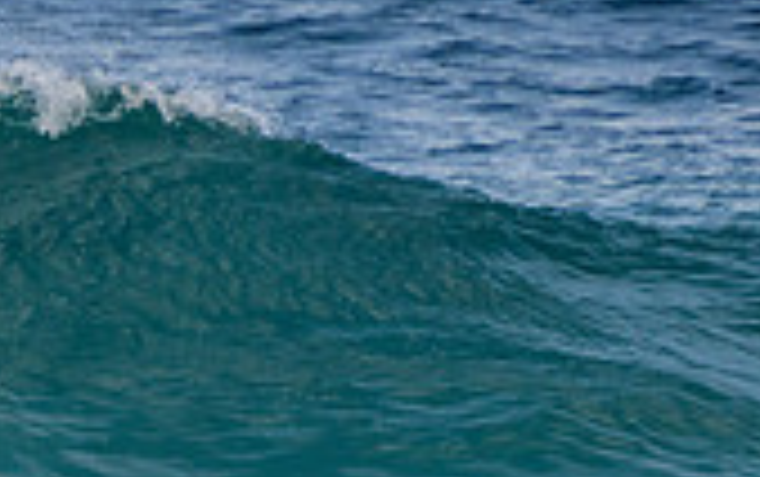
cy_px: 391
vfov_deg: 0.7
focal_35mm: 1921
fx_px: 39828
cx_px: -144
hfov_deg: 1.1
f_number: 5.6
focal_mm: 400
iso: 360
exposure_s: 1/2000
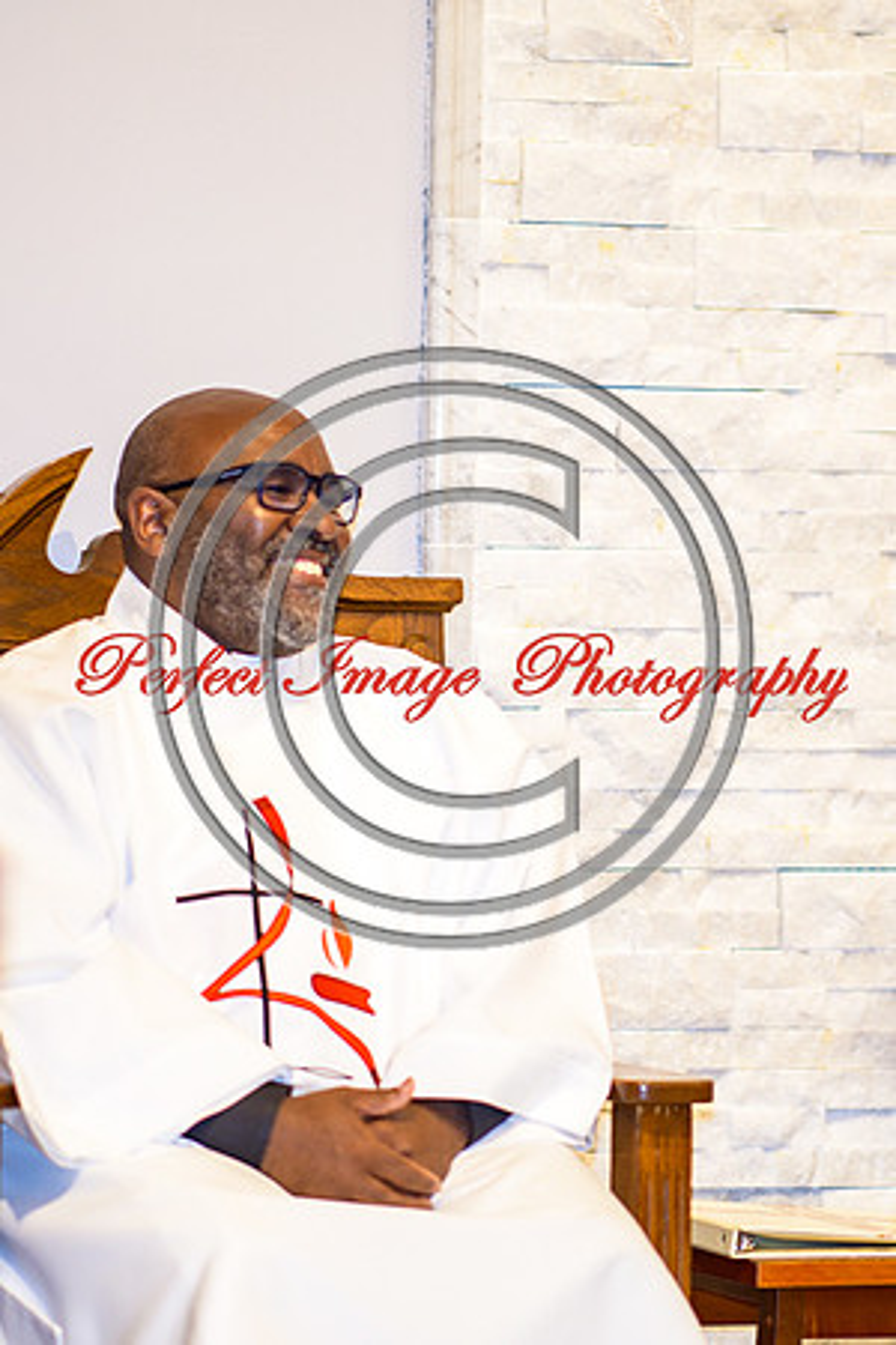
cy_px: 680
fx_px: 8135
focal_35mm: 218
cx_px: 444
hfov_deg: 6.3
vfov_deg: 9.4
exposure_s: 1/100
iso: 100
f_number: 1.4
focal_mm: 105
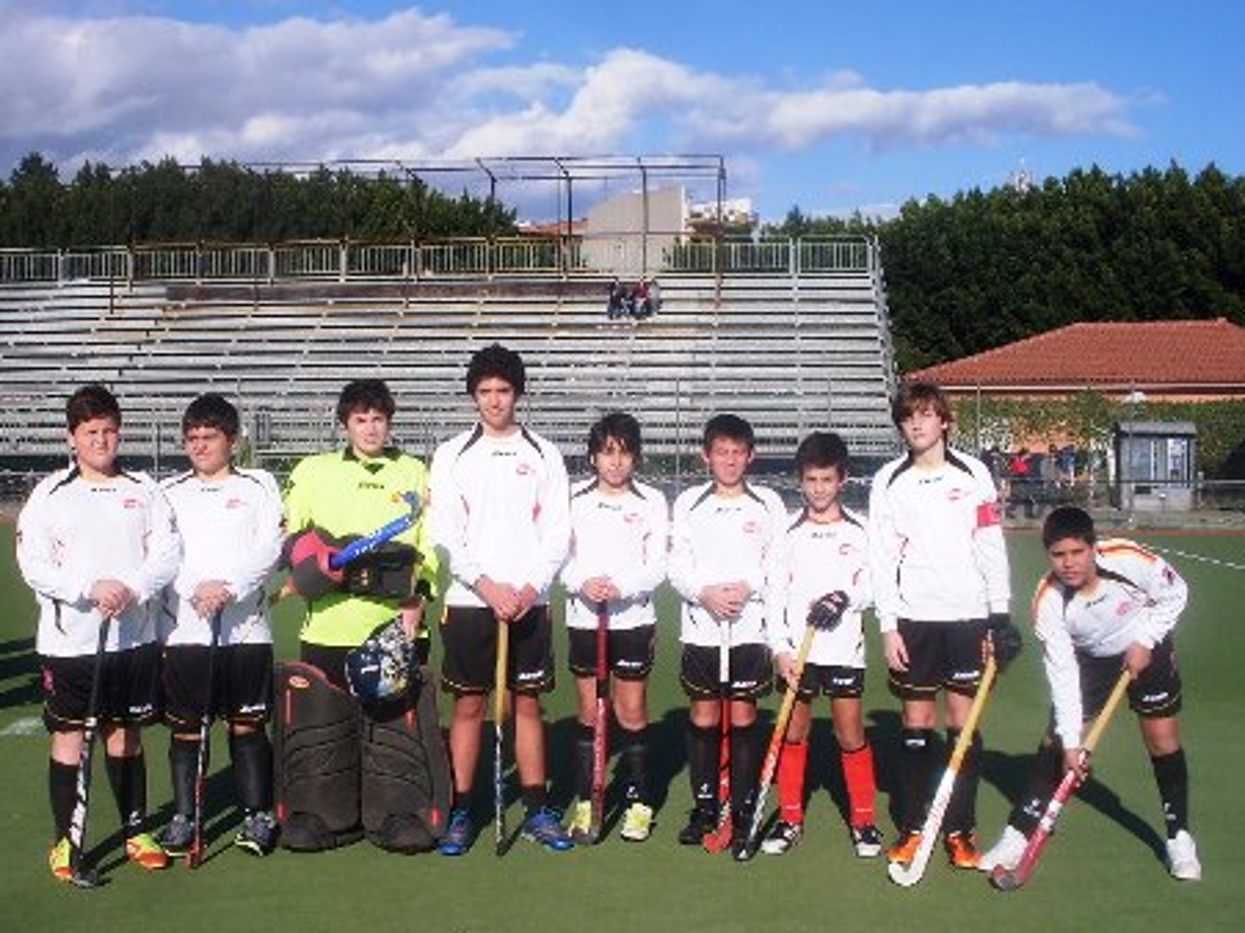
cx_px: 541
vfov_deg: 29.1
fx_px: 1798
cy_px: 520
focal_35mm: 50
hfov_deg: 38.1
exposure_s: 1/350
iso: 80
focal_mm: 6.3
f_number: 8.4
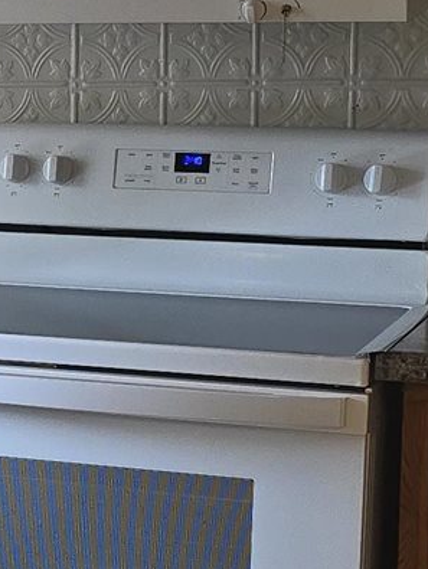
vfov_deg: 14.7
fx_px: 2206
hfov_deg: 10.3
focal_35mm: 134
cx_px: -386
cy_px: 346
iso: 125
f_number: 1.7
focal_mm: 6.3
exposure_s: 1/60
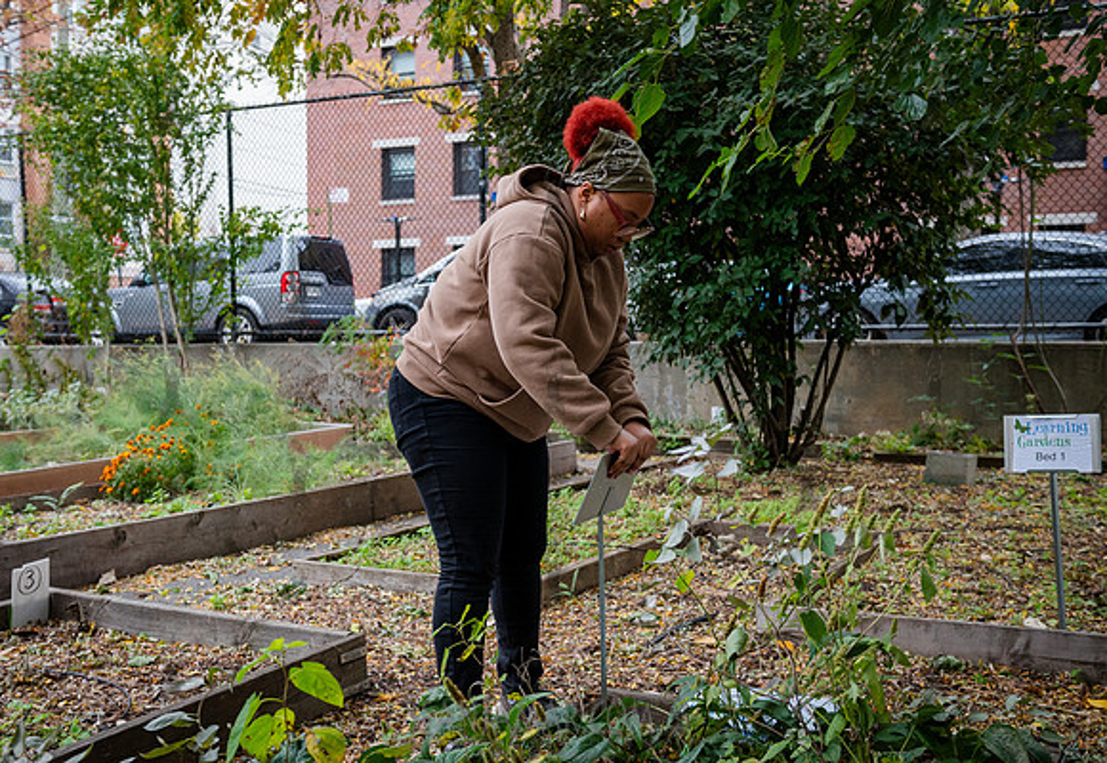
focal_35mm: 41
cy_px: 364
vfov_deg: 33.2
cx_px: 504
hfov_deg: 46.8
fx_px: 1278
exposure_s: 1/320
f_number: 4.5
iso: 2000
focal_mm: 38
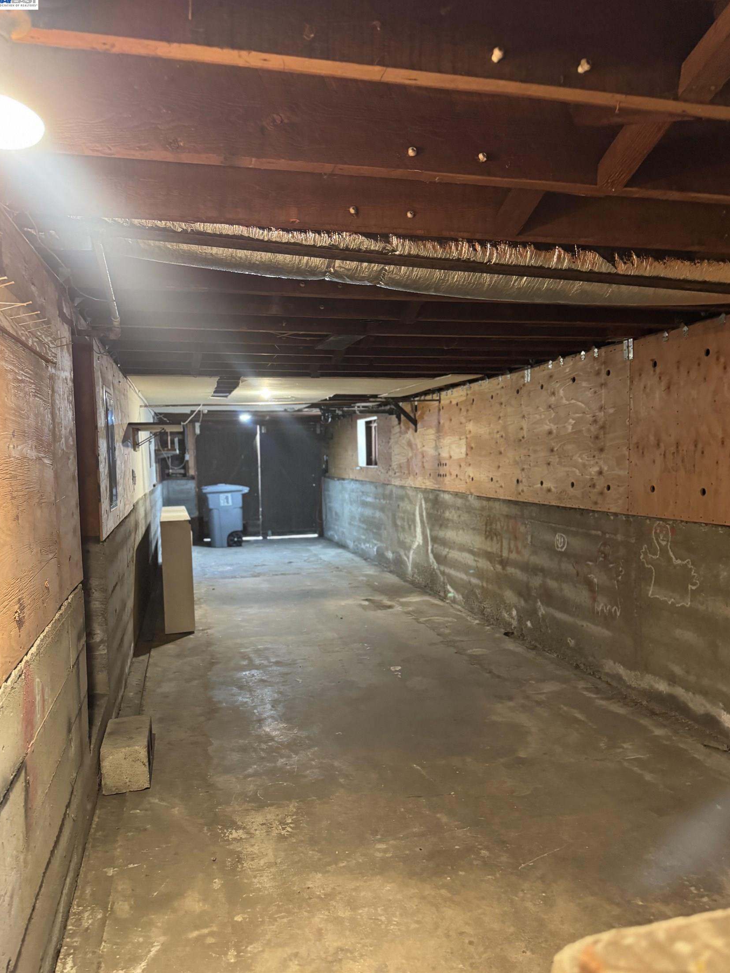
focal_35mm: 25
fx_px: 703
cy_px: 499
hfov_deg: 54.9
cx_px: 359
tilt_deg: -3.7
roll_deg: +0.9
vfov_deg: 69.4
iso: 800
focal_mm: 6.76
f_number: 1.78
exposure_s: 1/40
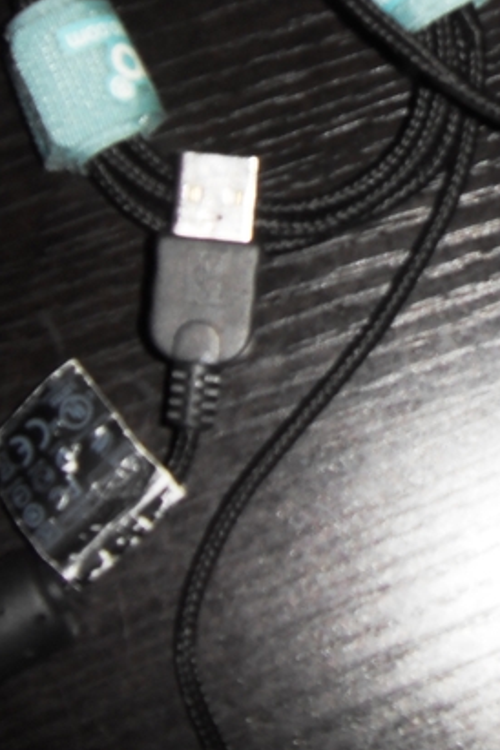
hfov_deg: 13.4
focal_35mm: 101
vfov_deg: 19.9
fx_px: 2104
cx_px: 458
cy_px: 102
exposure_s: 1/45
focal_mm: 6.6
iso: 100
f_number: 3.5
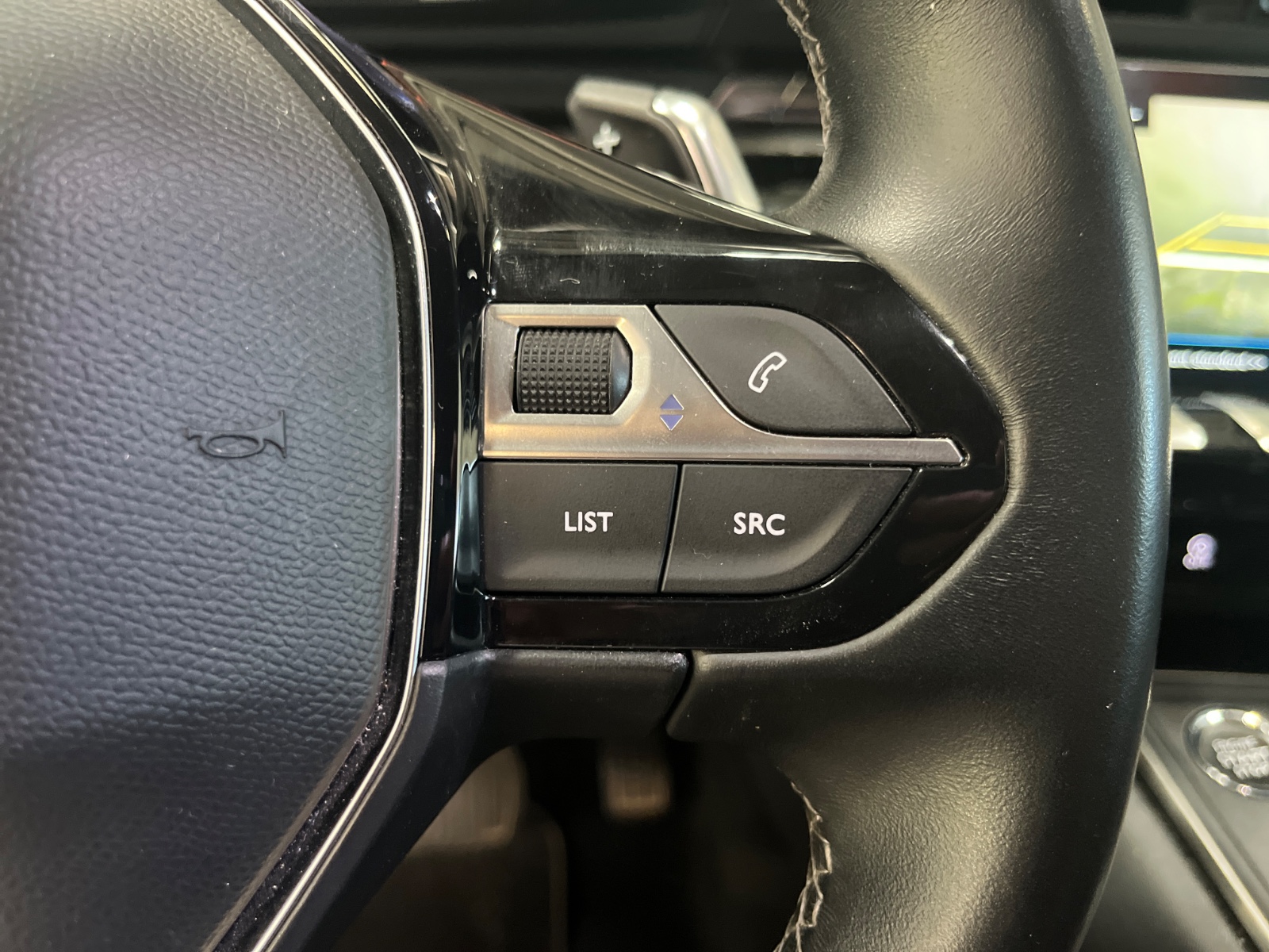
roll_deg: -0.1
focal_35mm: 26
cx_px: 634
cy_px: 476
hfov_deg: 67.3
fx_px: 953
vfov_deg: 53.1
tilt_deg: -21.7
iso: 640
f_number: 1.6
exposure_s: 1/30
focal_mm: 5.1
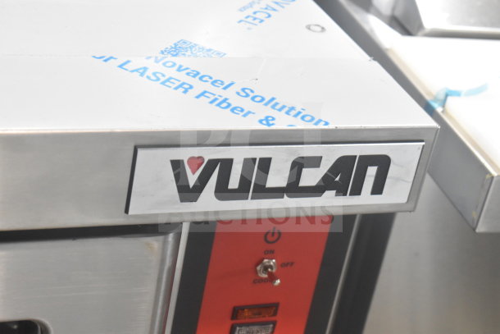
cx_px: 250
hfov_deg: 24.6
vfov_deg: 16.6
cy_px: 167
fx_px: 1146
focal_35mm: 82
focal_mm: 55
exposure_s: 1/100
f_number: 5.6
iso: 2500
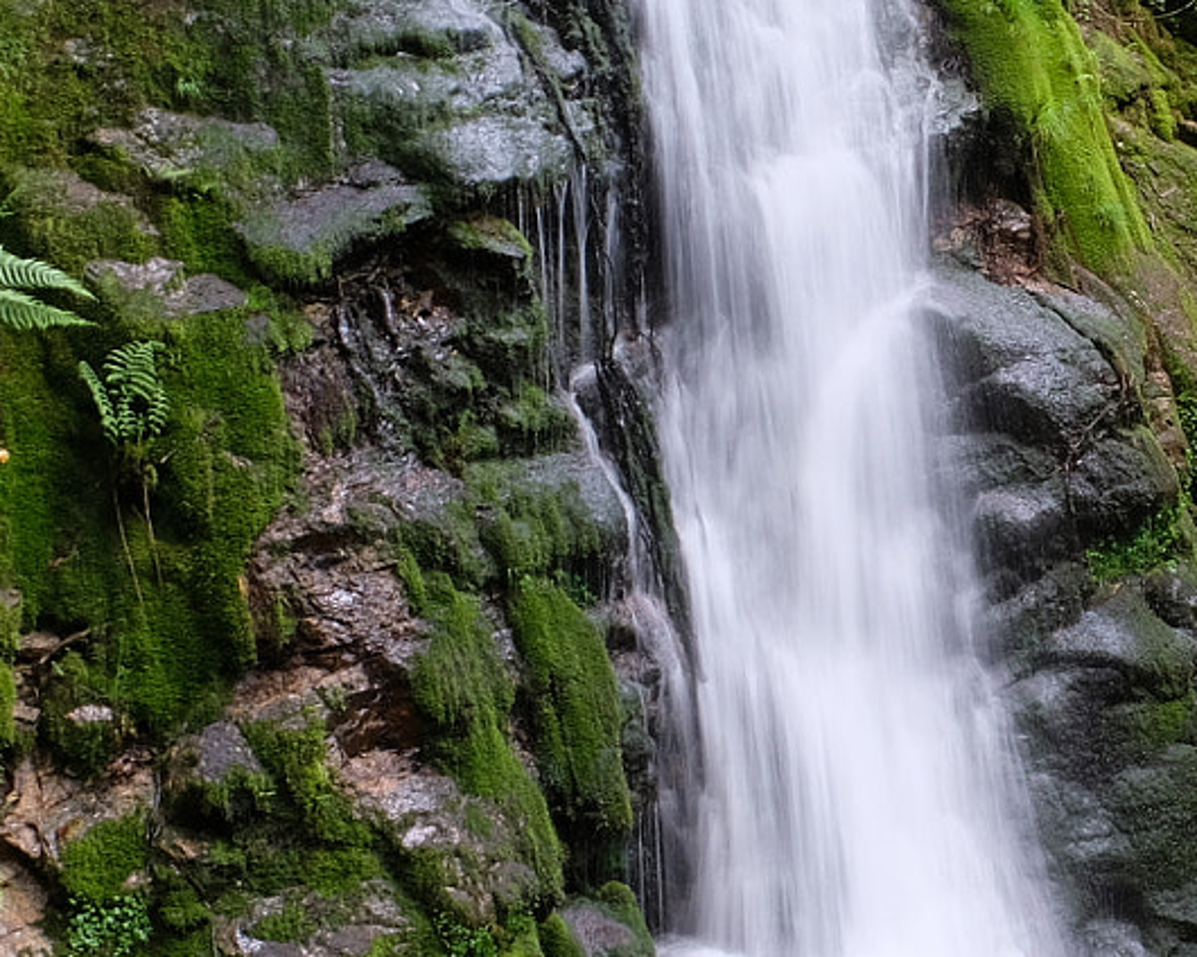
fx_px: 2409
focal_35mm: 68
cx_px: 1294
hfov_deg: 25.9
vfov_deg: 22.5
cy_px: 403
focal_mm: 16
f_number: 18
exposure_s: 1/4
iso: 400
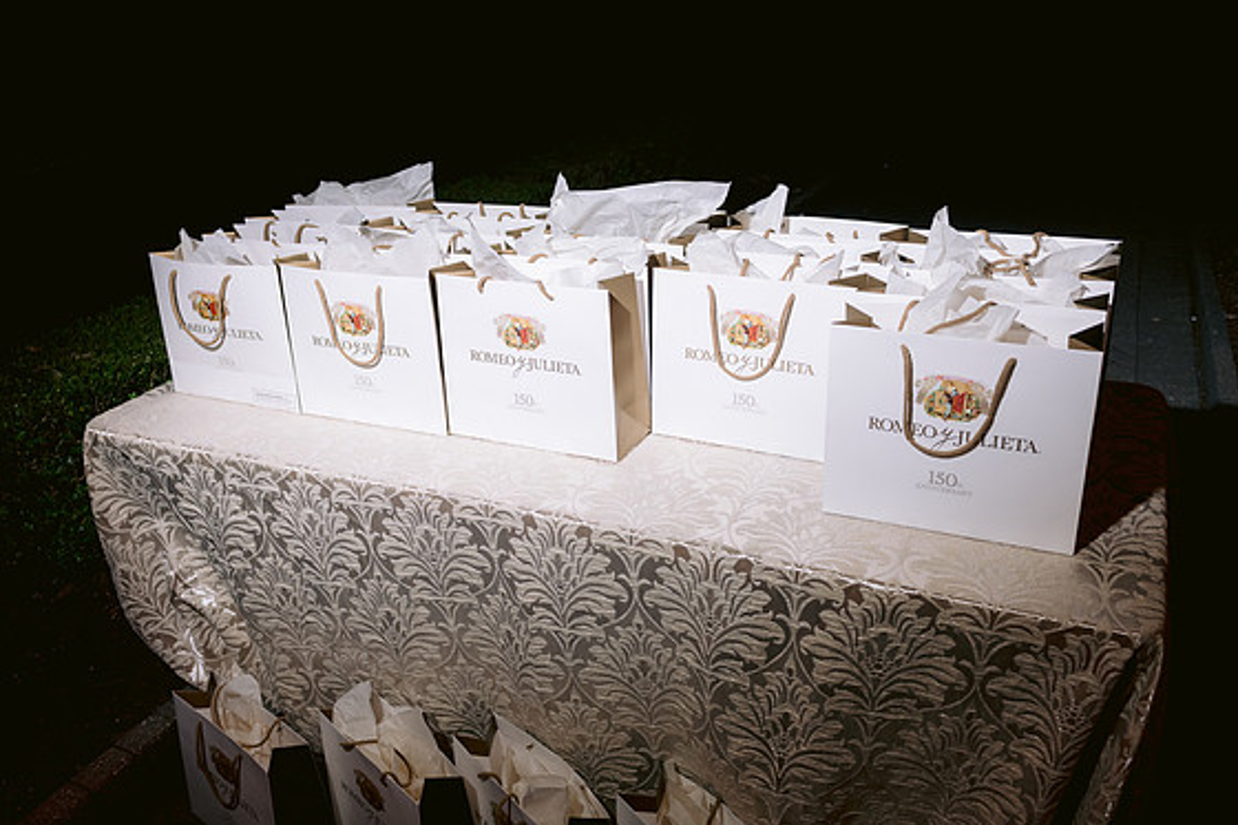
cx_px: 606
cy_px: 421
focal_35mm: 29
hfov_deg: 63.7
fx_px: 997
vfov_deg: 44.9
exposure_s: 1/125
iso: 800
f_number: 4
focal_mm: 28
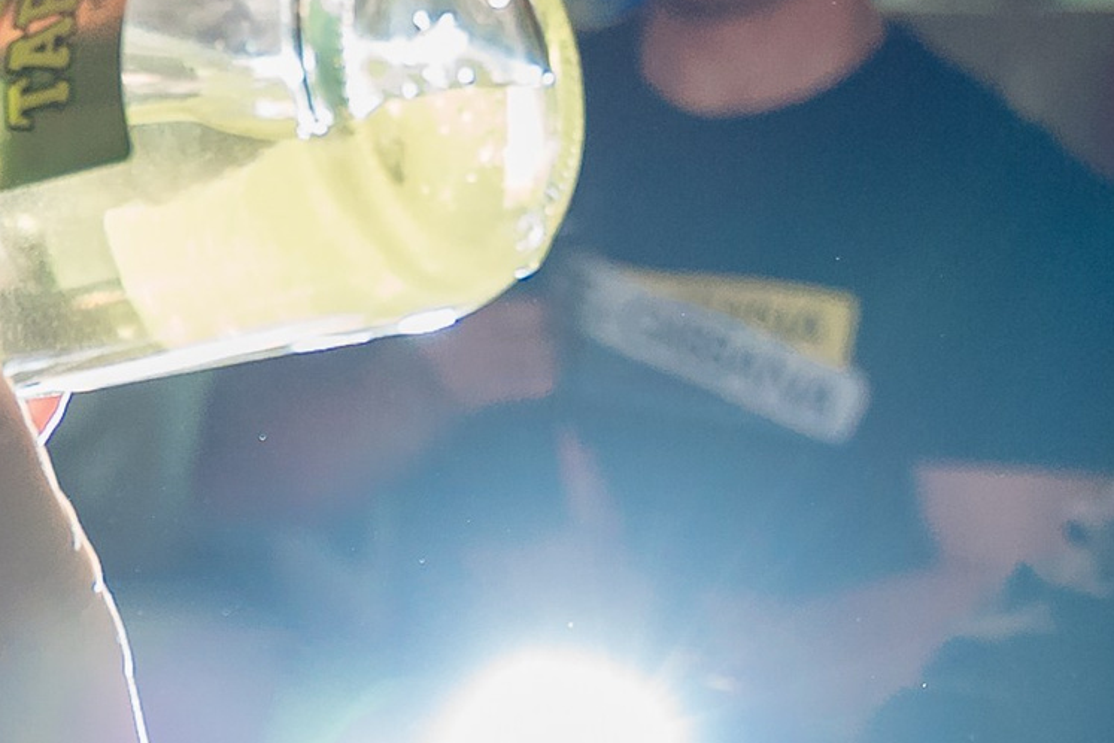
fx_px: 4084
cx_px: -724
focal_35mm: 132
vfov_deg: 10.4
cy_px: 593
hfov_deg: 14.2
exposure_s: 1/160
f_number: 3.2
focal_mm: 28
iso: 1600
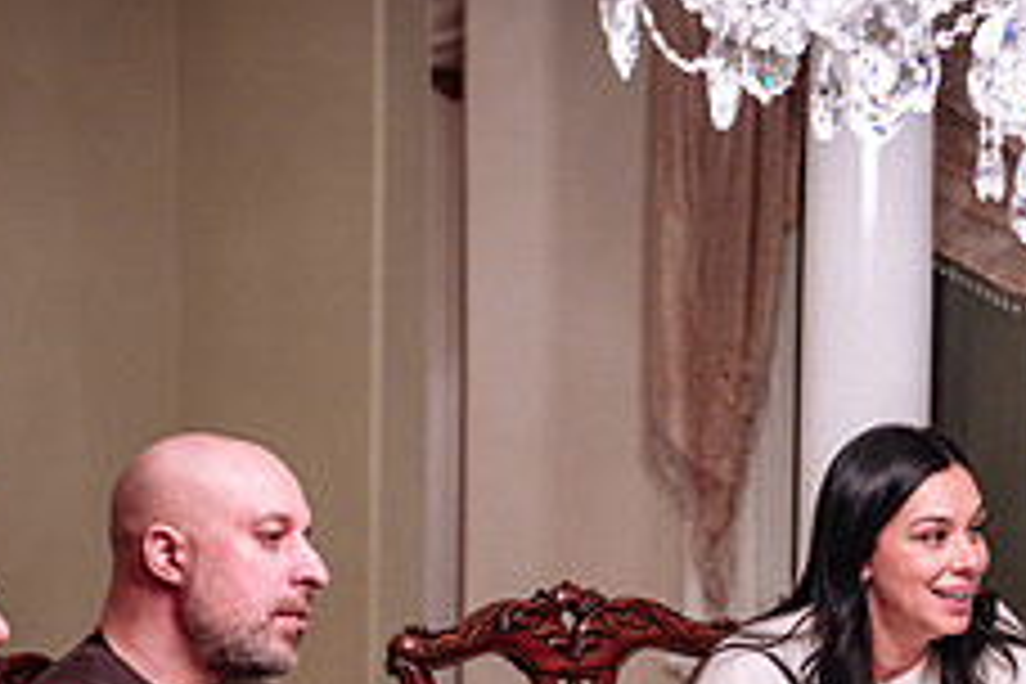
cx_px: 691
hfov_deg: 18.4
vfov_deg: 12.3
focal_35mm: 111
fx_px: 3163
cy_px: 569
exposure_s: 1/200
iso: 1000
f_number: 2.5
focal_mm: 40
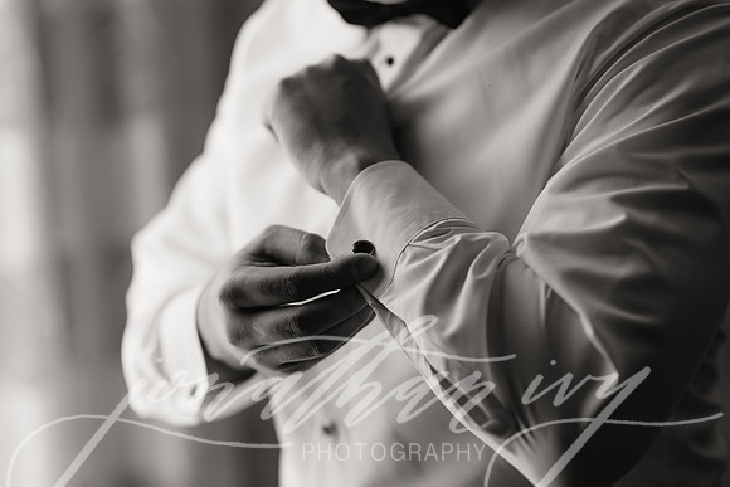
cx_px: 365
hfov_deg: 23.9
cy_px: 244
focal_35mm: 85
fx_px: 1724
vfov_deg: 16.1
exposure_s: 1/640
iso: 400
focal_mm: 85
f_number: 2.2
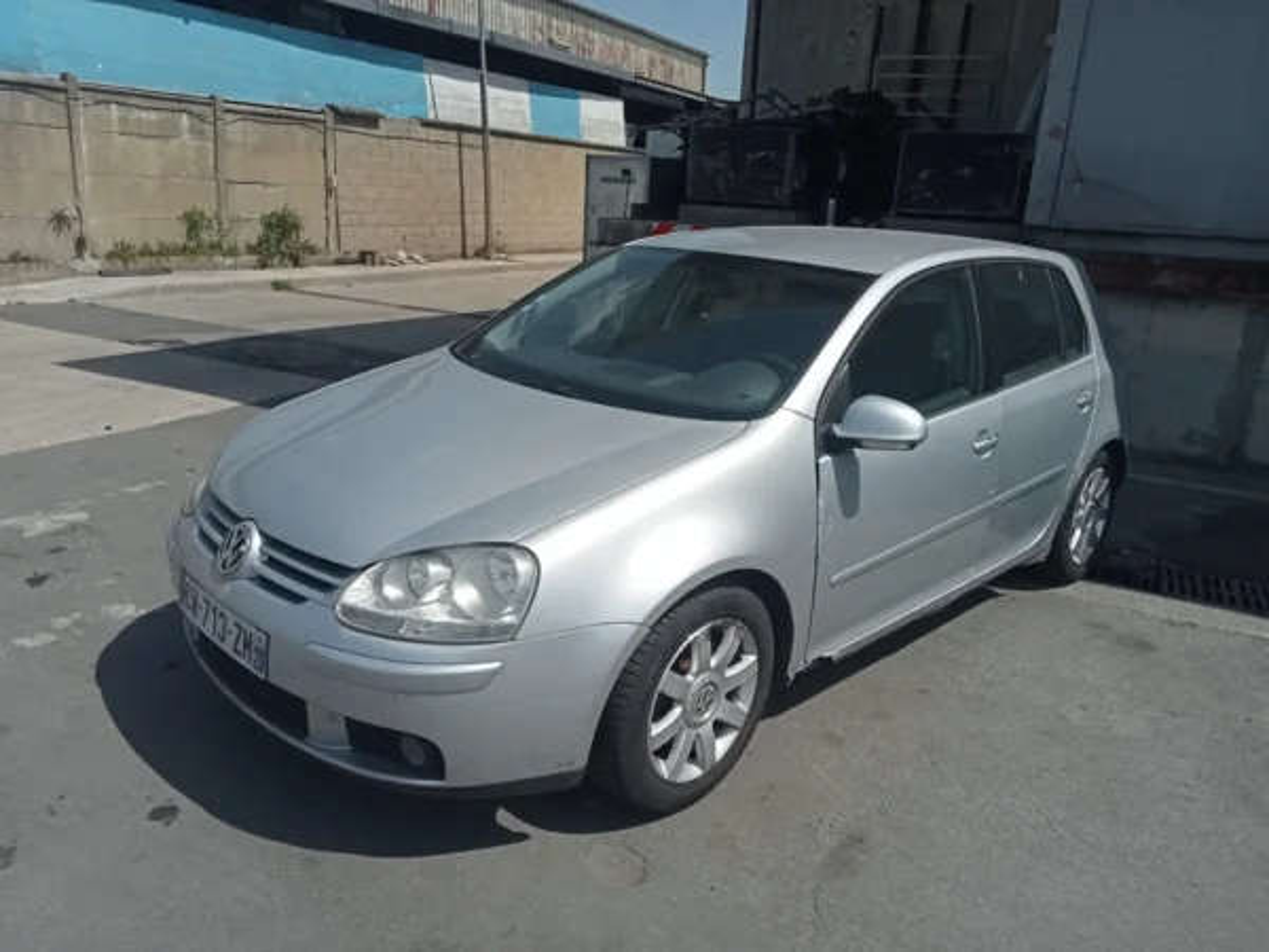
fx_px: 1026
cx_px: 634
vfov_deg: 49.7
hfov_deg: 63.4
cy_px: 476
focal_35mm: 28
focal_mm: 3.46
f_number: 2.2
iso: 100
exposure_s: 1/2320
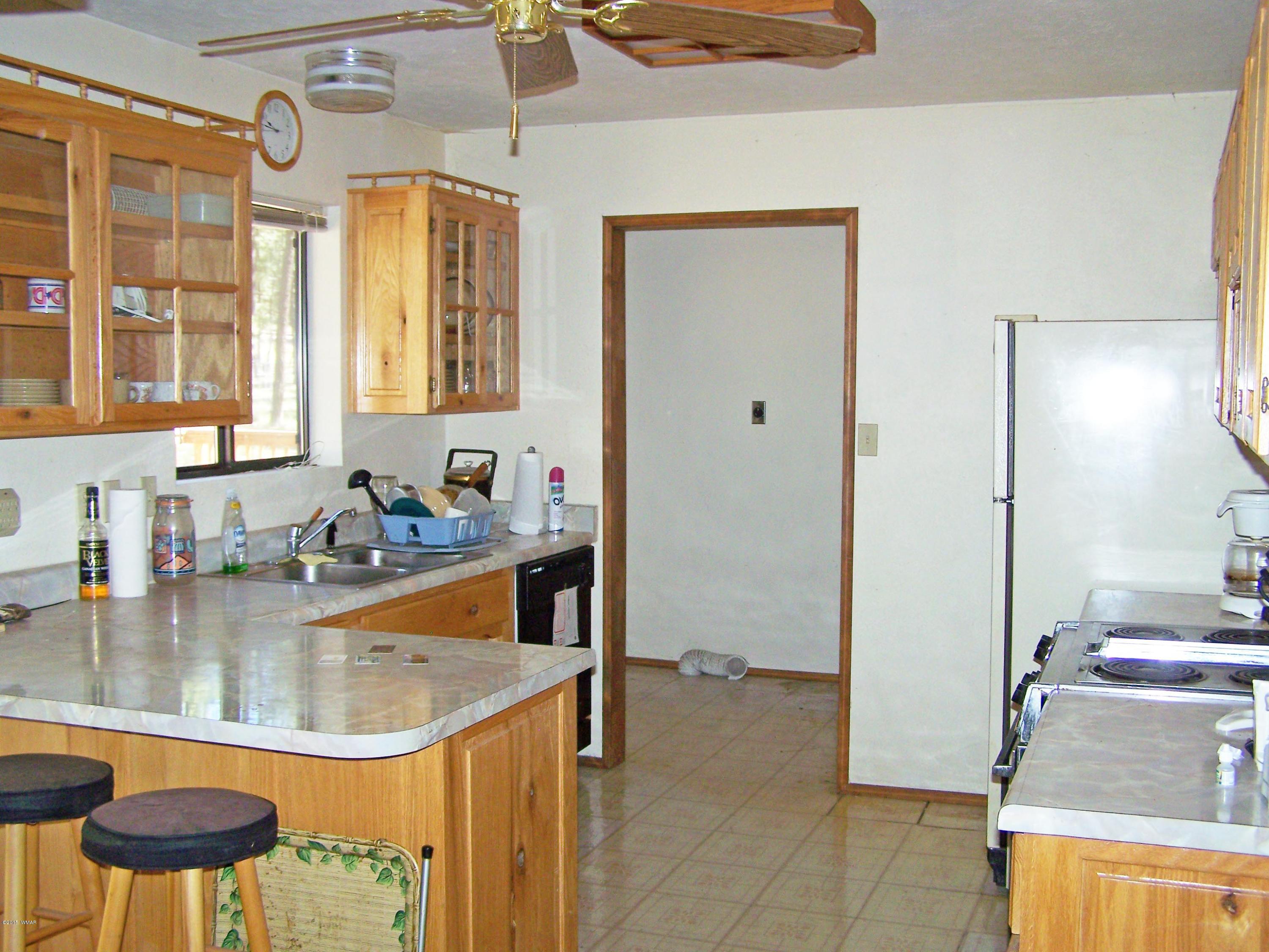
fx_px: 1393
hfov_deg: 49.0
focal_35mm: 38
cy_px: 476
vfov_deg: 37.7
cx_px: 634
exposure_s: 1/60
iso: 80
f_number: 2.8
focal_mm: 6.3
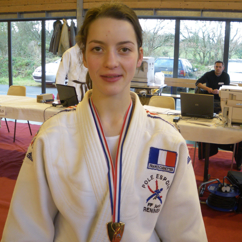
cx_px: 120
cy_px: 126
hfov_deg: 39.2
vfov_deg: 39.2
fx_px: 340
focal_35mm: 43
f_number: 3.5
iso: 250
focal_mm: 6.3
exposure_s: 1/50
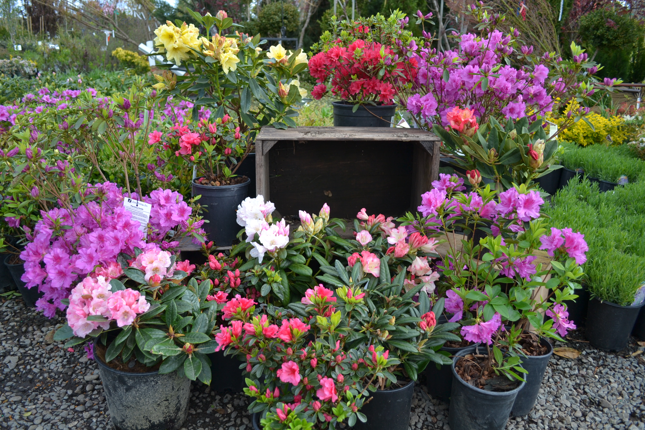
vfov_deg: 47.9
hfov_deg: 67.4
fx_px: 484
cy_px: 215
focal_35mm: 27
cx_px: 322
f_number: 3.5
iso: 100
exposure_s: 1/200
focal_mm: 18
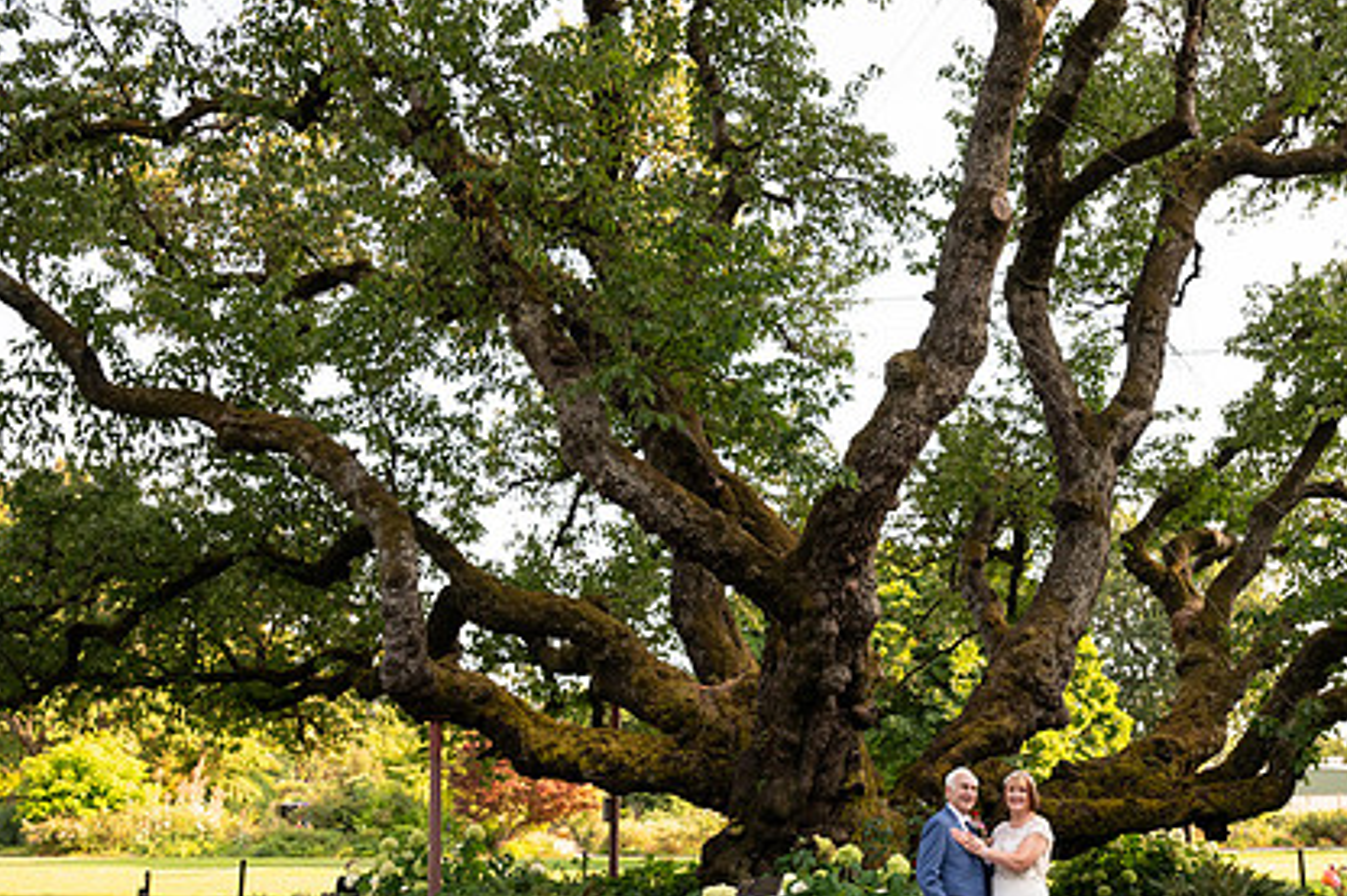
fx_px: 1384
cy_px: 577
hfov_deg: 51.5
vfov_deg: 35.6
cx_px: 824
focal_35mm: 37
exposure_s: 1/500
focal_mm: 24
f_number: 4.5
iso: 500
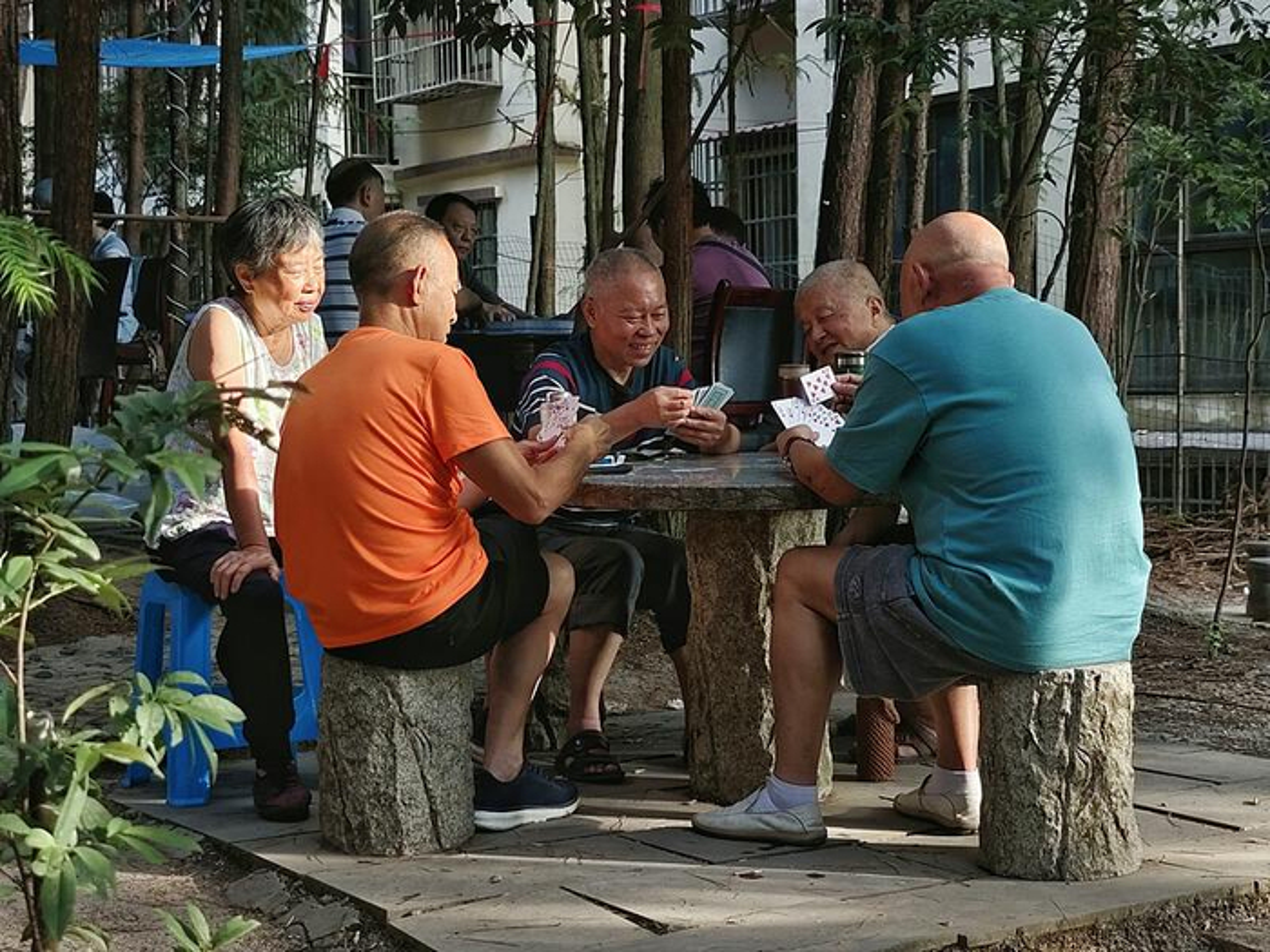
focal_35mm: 50
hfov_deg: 38.2
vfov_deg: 29.1
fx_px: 1834
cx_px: 635
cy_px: 476
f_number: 1.6
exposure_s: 1/100
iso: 105
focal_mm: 8.3
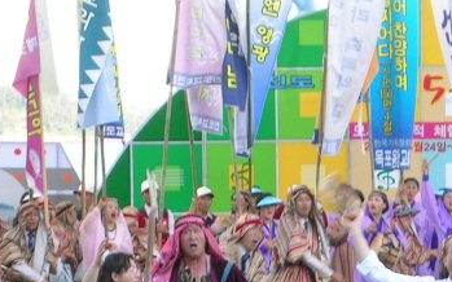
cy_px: 337
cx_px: 352
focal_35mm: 223
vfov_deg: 5.9
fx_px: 2747
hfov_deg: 9.4
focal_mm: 16.2
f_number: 4.9
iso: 50
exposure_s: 1/45.8
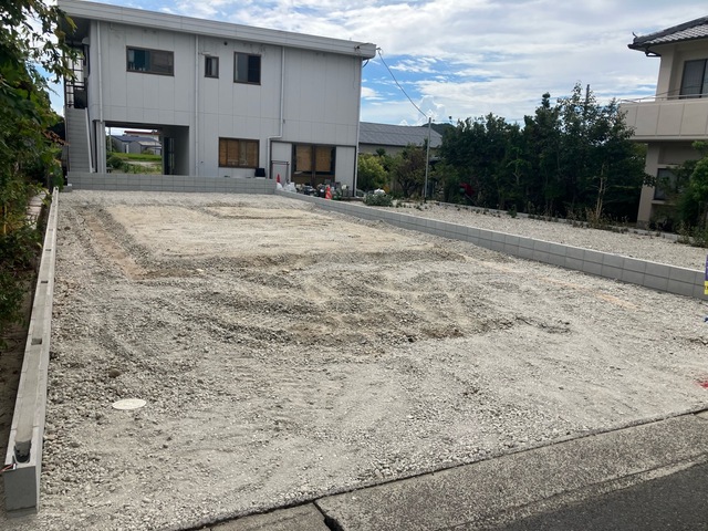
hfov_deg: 63.4
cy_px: 266
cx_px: 354
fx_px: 573
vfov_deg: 49.7
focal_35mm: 28
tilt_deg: -9.1
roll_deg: -4.4
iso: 32
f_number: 1.8
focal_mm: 3.99
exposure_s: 1/2433
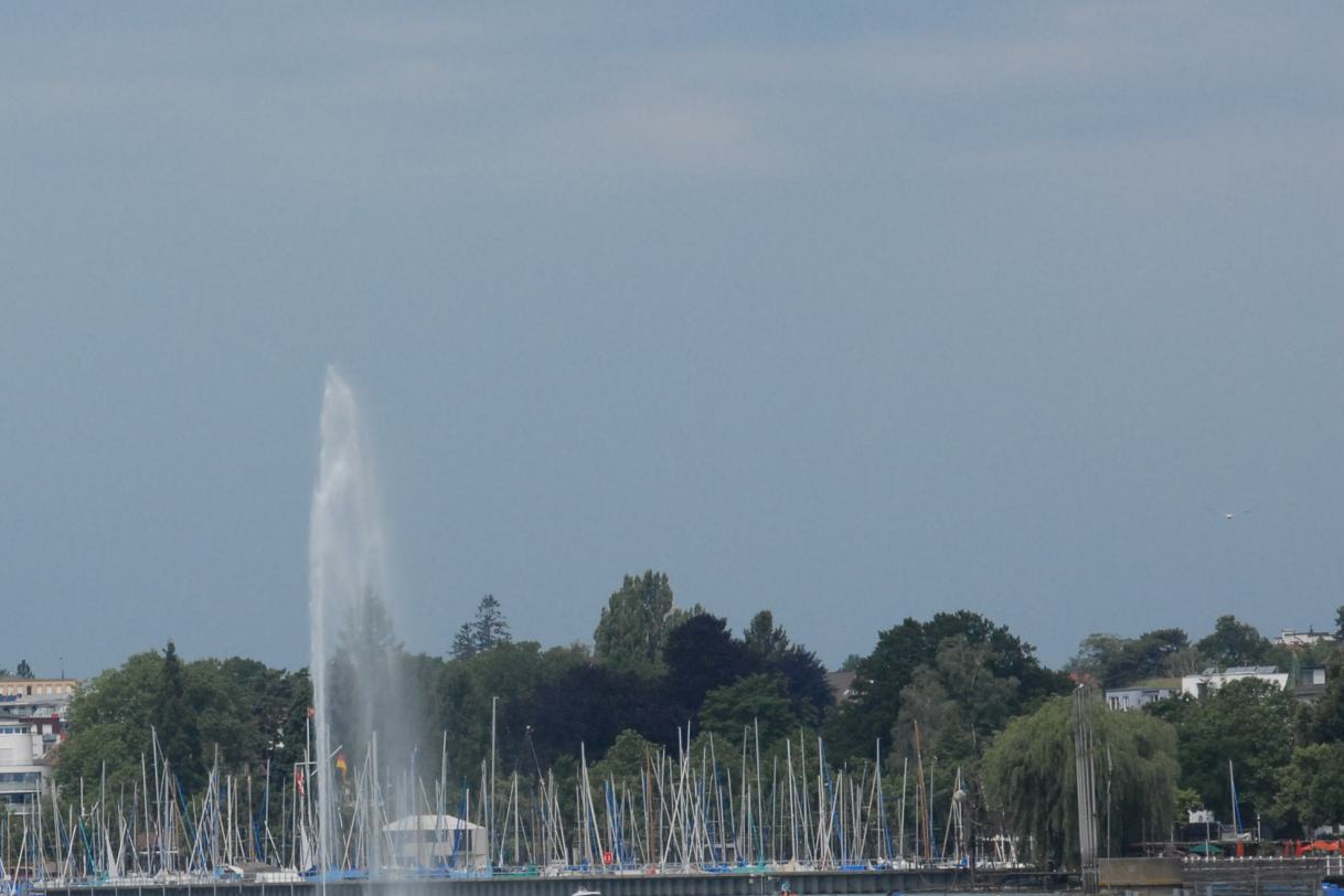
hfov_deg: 8.9
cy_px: 502
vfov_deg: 5.9
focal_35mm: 232
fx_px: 8651
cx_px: 367
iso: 640
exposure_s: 1/1000
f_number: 11
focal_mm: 105
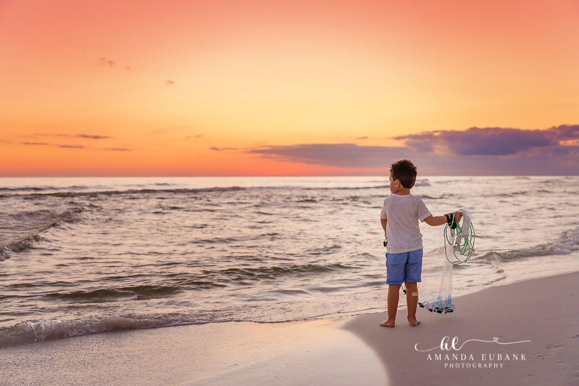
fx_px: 611
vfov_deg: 35.1
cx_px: 290
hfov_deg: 50.7
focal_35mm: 38
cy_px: 193
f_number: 3.2
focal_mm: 38
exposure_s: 1/1600
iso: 640
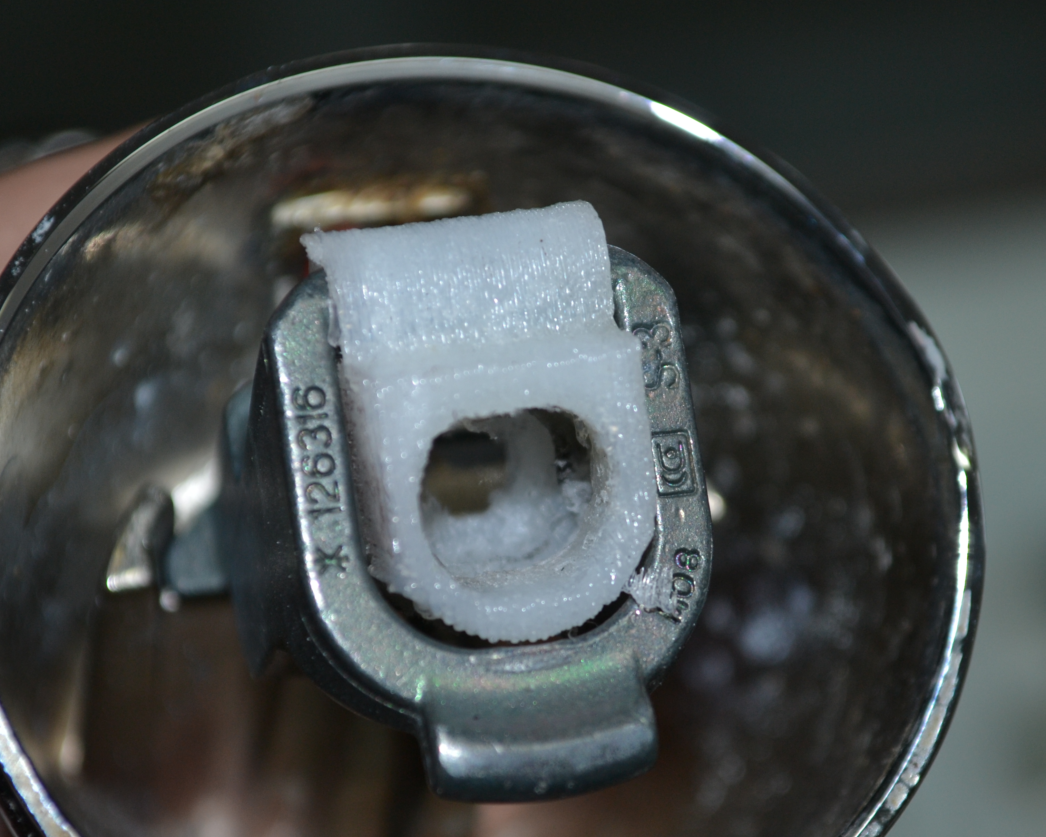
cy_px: 513
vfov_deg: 13.1
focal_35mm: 118
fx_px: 3644
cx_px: 610
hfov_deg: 16.3
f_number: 5.6
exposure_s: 1/60
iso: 320
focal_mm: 55
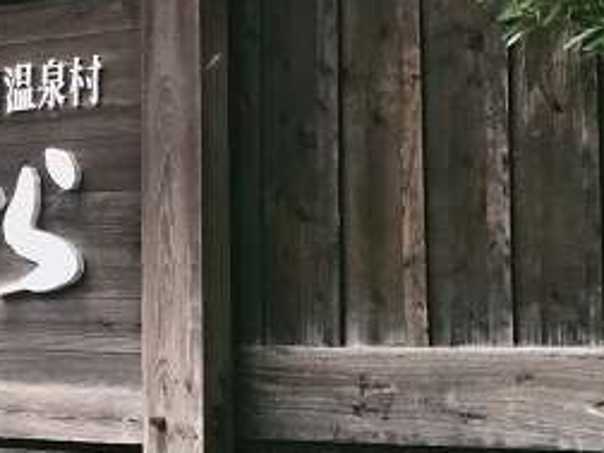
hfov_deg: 20.5
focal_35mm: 89
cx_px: -127
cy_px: 235
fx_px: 1553
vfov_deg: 16.6
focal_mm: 3.99
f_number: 1.8
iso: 40
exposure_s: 1/120
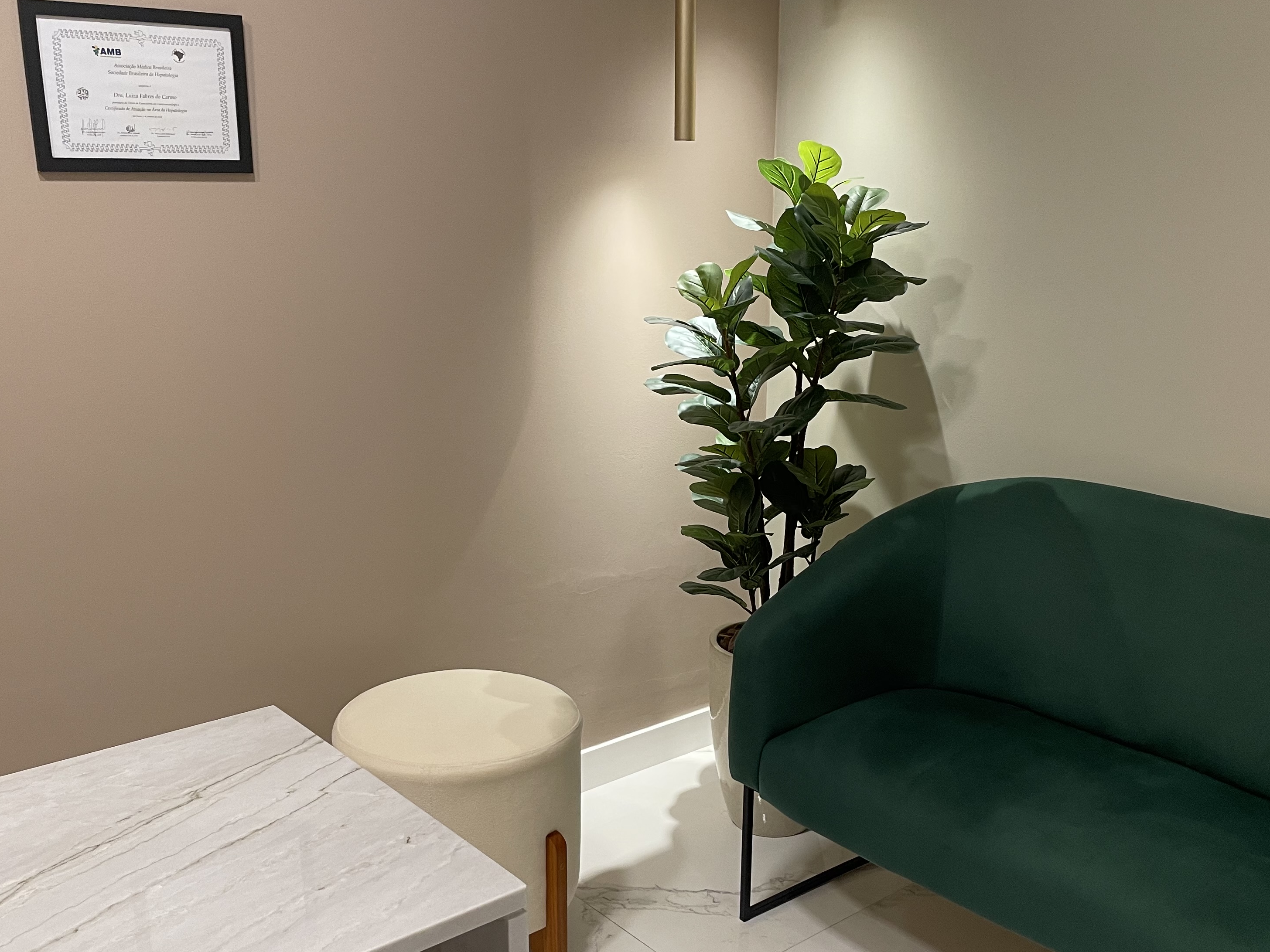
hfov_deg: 51.3
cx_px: 700
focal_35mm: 36
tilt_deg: -18.1
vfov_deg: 39.5
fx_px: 1321
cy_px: 573
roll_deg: -0.5
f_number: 1.6
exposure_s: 1/60
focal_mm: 4.2
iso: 125
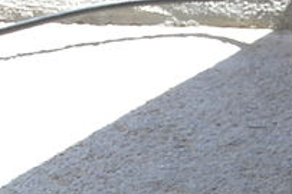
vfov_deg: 6.5
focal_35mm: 199
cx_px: 318
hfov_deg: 10.2
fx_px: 1617
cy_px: 472
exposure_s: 1/60
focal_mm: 27
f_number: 10
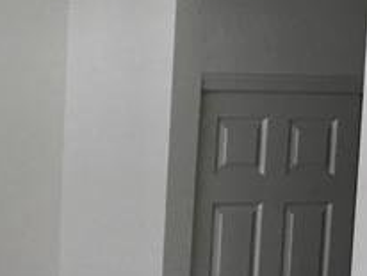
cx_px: -292
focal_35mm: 144
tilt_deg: -9.7
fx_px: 1528
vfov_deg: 9.7
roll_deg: +1.0
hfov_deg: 12.5
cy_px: 513
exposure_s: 1/30
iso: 25
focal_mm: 4.15
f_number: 2.2
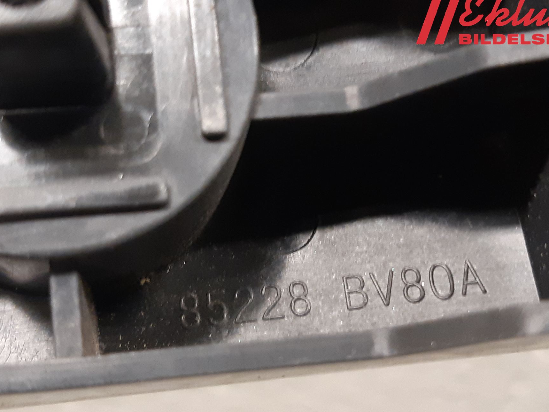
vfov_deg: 45.3
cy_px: 236
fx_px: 492
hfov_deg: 58.3
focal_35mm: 31
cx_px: 285
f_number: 1.7
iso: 250
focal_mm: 3.93
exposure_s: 1/25
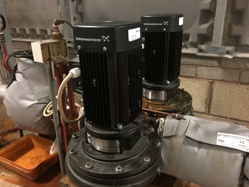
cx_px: 124
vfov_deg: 48.2
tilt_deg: -21.6
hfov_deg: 61.7
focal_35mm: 29
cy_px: 94
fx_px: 209
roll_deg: +1.7
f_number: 2.2
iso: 640
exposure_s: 1/17
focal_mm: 4.15
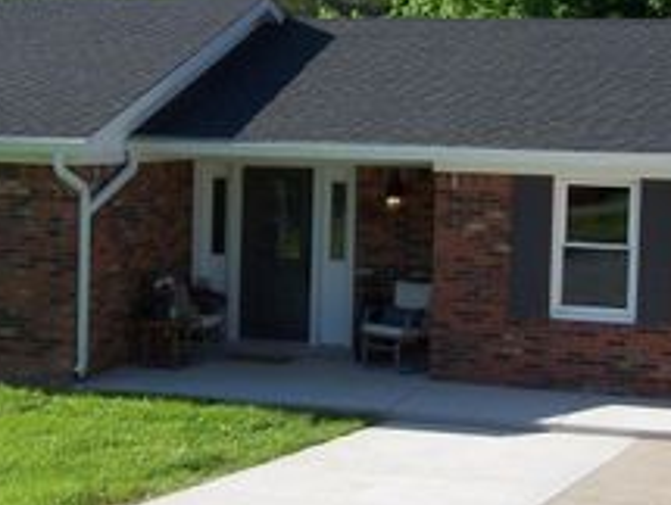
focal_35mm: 130
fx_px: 2524
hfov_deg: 15.1
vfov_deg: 11.4
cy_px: 204
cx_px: 281
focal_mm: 9.3
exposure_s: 1/1000
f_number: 3.1
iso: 80
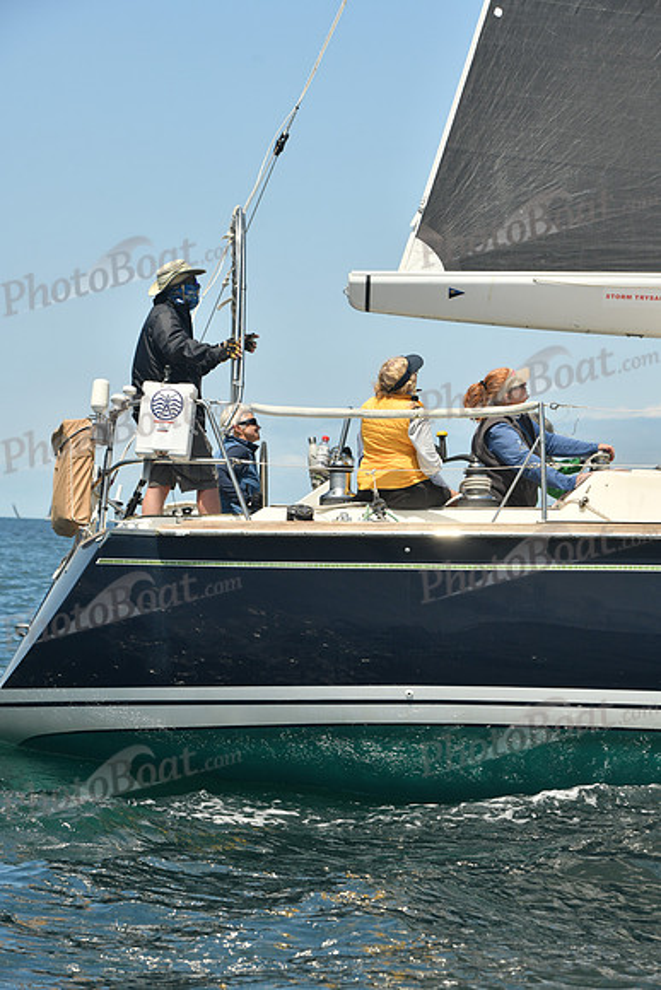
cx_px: 330
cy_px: 495
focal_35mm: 110
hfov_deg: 12.5
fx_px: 3028
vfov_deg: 18.6
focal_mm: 110
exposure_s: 1/640
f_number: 8
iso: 320
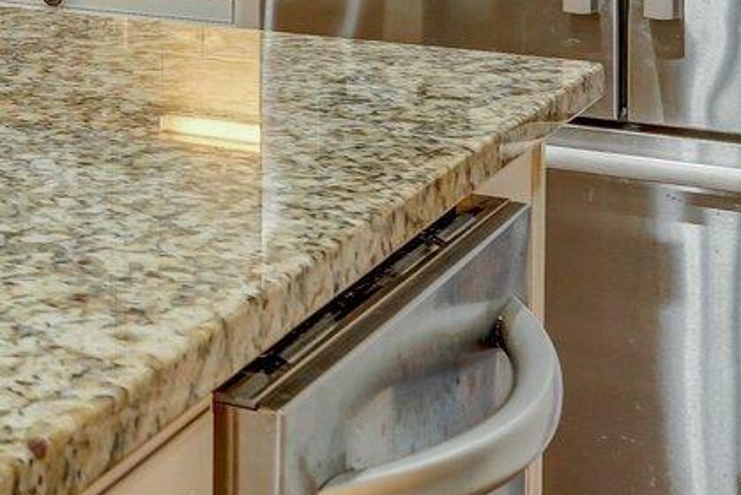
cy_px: -187
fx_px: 1760
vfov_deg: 15.1
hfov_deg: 17.3
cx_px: -736
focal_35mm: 85
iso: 320
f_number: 9
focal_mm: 17.5
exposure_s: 1/10
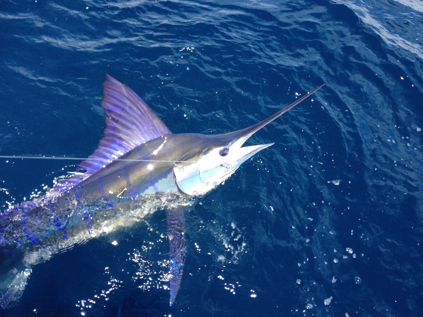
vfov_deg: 40.7
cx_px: 212
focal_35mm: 35
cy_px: 158
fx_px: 428
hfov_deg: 52.6
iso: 64
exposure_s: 1/575
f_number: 2.4
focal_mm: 4.28
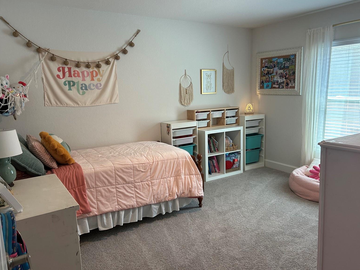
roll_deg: +2.0
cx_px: 185
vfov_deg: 51.4
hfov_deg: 65.3
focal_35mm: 27
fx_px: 281
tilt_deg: -8.2
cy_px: 131
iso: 125
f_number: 1.5
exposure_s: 1/120
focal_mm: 5.7
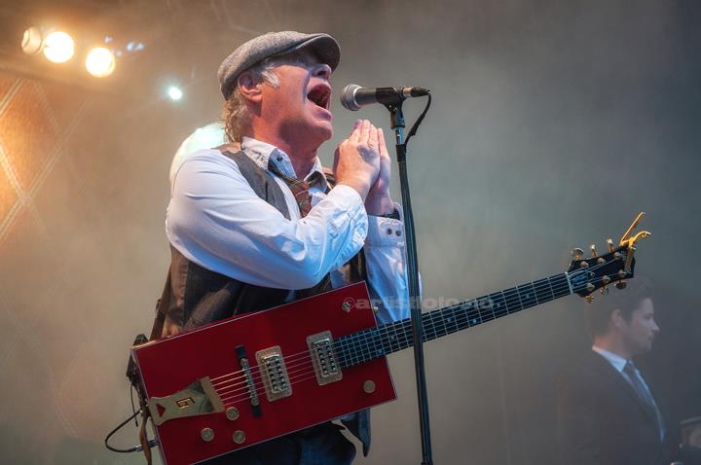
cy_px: 232
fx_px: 1604
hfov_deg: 24.6
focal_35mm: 82
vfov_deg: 16.5
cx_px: 350
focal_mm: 55
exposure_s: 1/400
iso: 640
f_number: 4.5
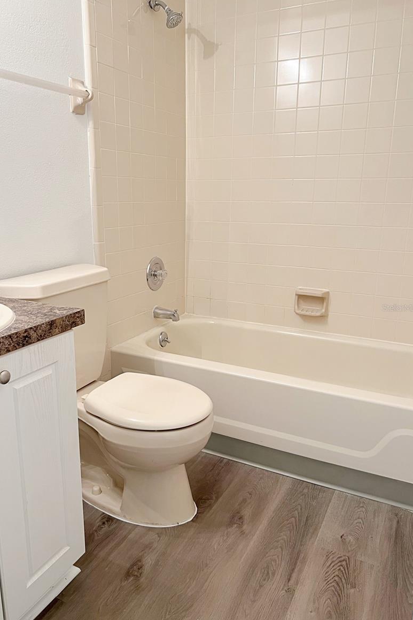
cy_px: 308
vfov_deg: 65.5
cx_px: 180
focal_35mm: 28
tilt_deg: -13.7
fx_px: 482
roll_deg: +0.1
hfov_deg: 46.3
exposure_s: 1/60
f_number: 1.5
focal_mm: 5.7
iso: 160
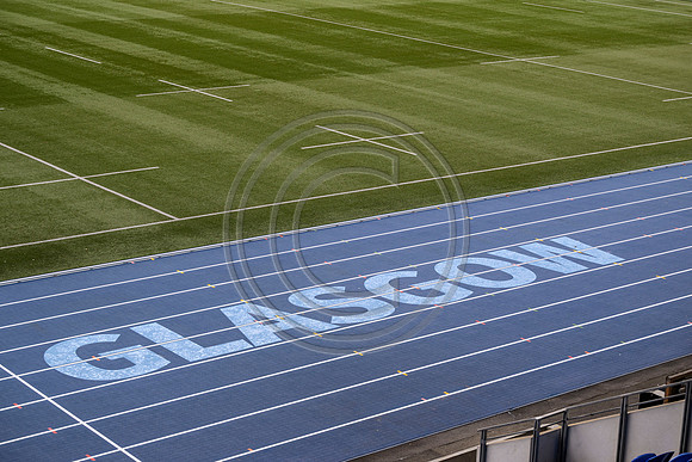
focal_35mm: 70
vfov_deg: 19.5
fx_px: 1346
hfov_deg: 28.8
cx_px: 346
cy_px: 231
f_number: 4
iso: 200
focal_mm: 70
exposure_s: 1/400
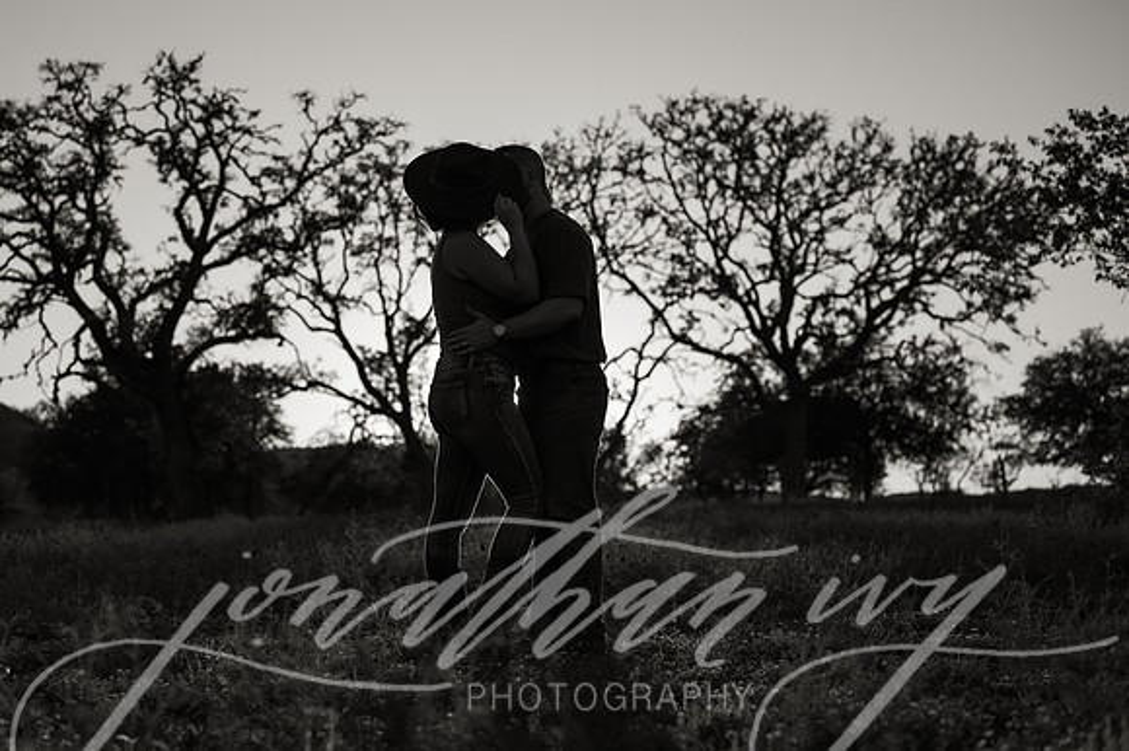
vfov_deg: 23.5
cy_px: 318
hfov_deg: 34.6
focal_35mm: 58
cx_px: 478
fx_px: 1807
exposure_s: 1/3200
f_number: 2.8
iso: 80
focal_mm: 50
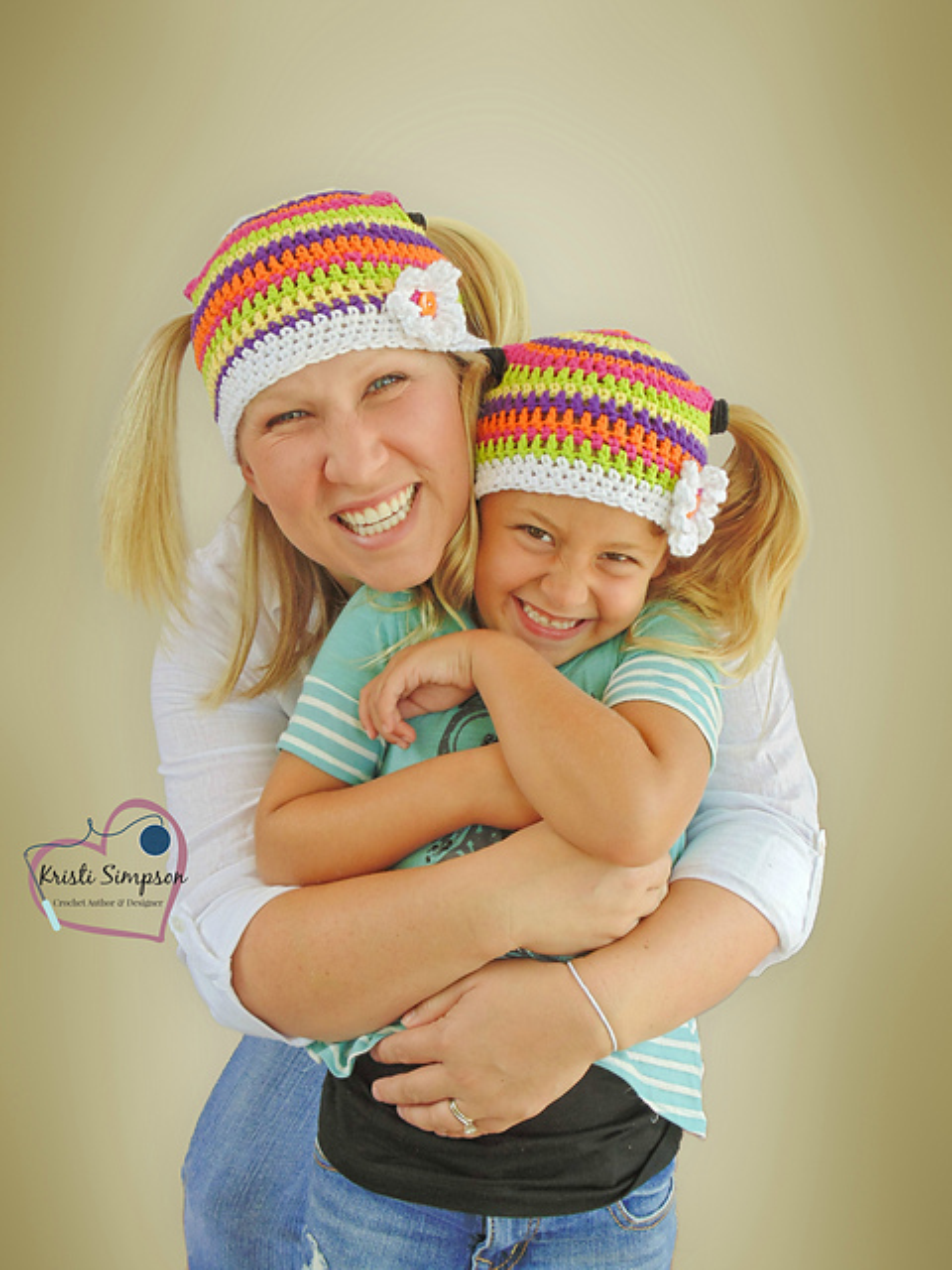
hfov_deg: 35.1
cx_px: 476
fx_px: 1503
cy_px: 635
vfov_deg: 45.8
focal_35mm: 41
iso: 80
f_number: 3.6
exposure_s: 1/60
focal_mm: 7.4
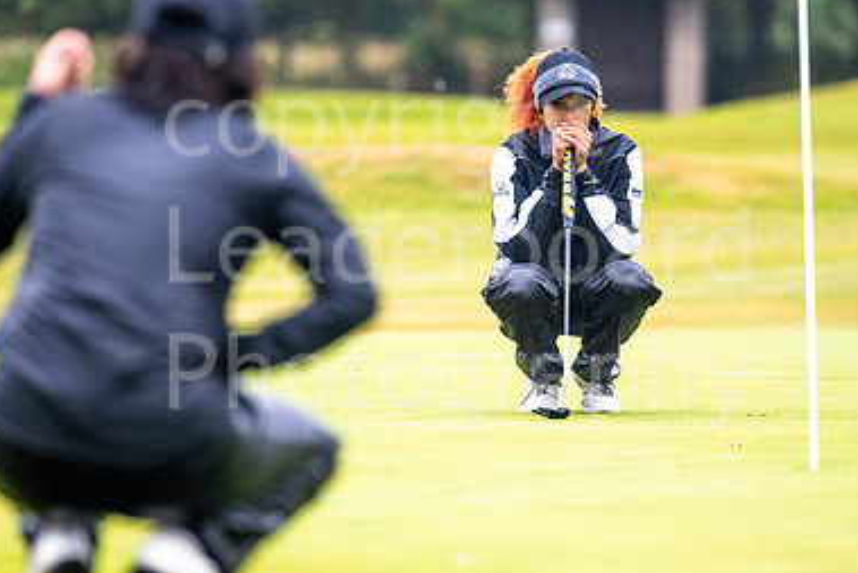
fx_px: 10943
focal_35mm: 459
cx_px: 462
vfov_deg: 3.0
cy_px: 266
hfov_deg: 4.5
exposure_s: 1/2000
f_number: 4.5
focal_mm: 300
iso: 500
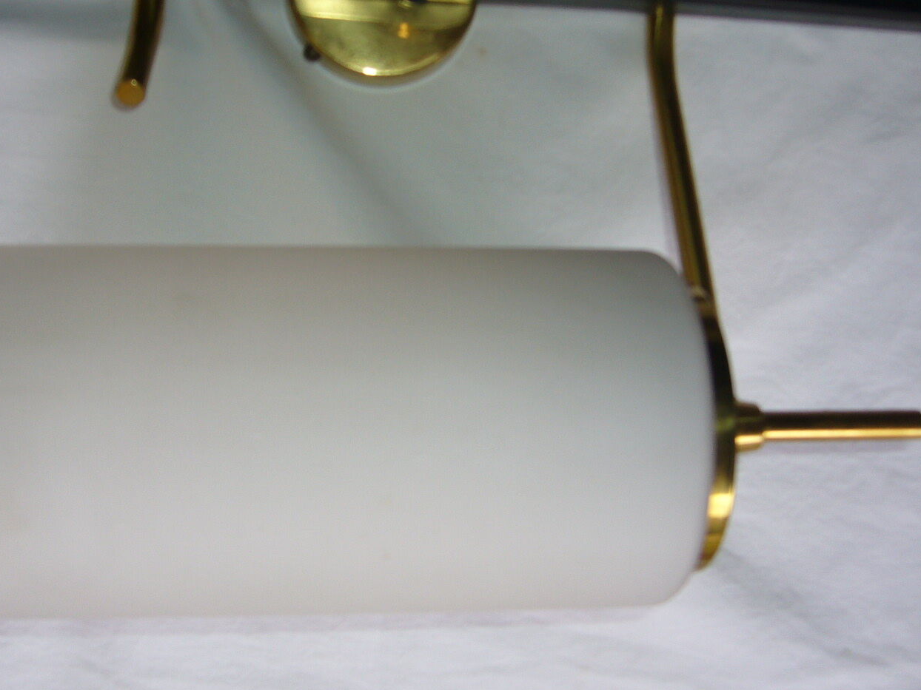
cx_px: 409
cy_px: 314
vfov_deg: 32.2
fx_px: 1197
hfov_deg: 42.0
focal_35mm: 45
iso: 80
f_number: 2.8
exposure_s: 1/60
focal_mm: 5.8
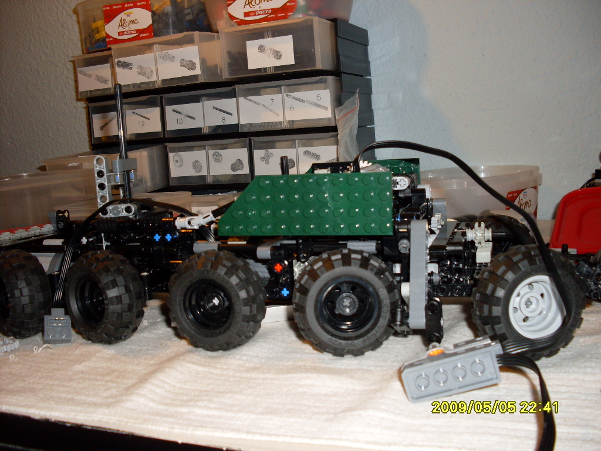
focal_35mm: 38
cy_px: 226
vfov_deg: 37.7
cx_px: 300
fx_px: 660
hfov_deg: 49.0
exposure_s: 1/45
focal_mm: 6.3
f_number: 2.8
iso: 100
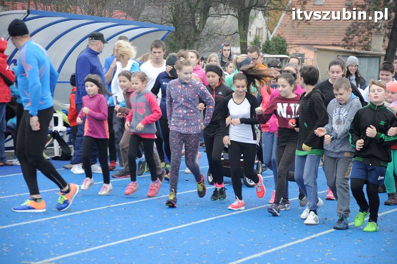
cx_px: 198
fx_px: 1735
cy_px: 132
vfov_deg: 8.7
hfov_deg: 13.1
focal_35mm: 158
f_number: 5.6
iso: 1250
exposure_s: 1/250
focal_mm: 105
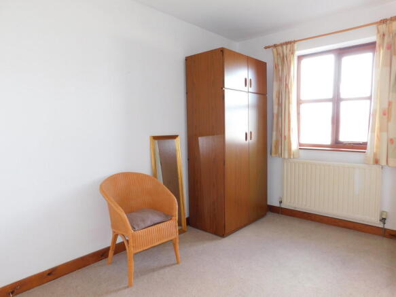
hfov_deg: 73.9
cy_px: 148
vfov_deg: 58.9
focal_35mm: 23
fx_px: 263
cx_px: 198
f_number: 3
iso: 200
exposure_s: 1/30
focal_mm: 4
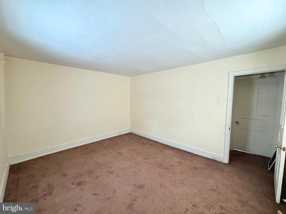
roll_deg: -0.9
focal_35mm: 14
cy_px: 107
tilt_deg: -4.3
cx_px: 143
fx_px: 116
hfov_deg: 102.1
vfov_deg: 85.7
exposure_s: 1/60
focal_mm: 2.22
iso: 400
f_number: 2.2
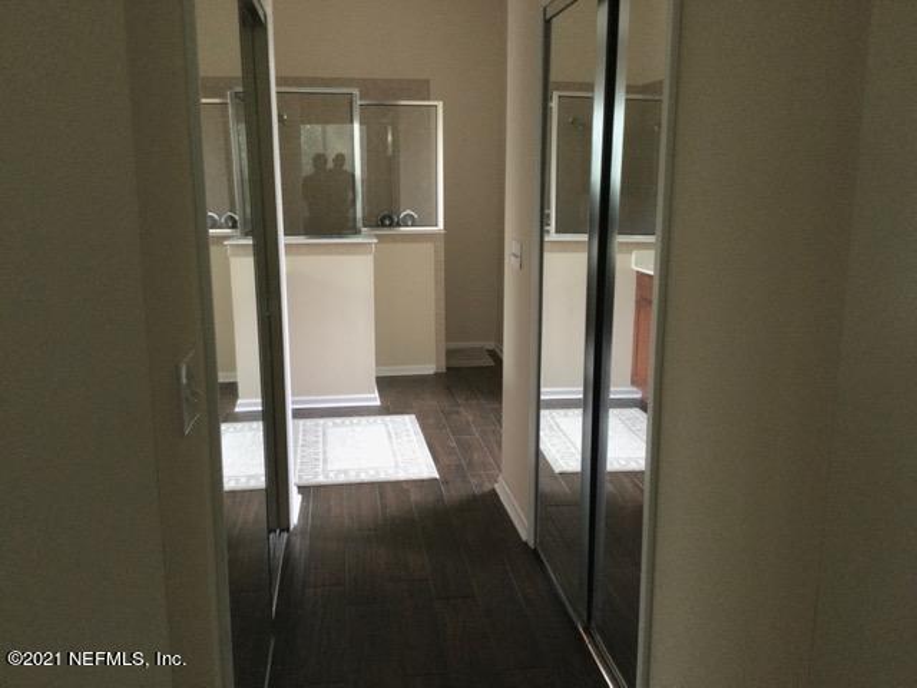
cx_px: 458
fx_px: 821
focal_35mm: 31
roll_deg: +1.0
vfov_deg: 45.4
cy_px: 344
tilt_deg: -11.8
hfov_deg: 58.4
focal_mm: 3.3
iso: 125
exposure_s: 1/30
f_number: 2.4
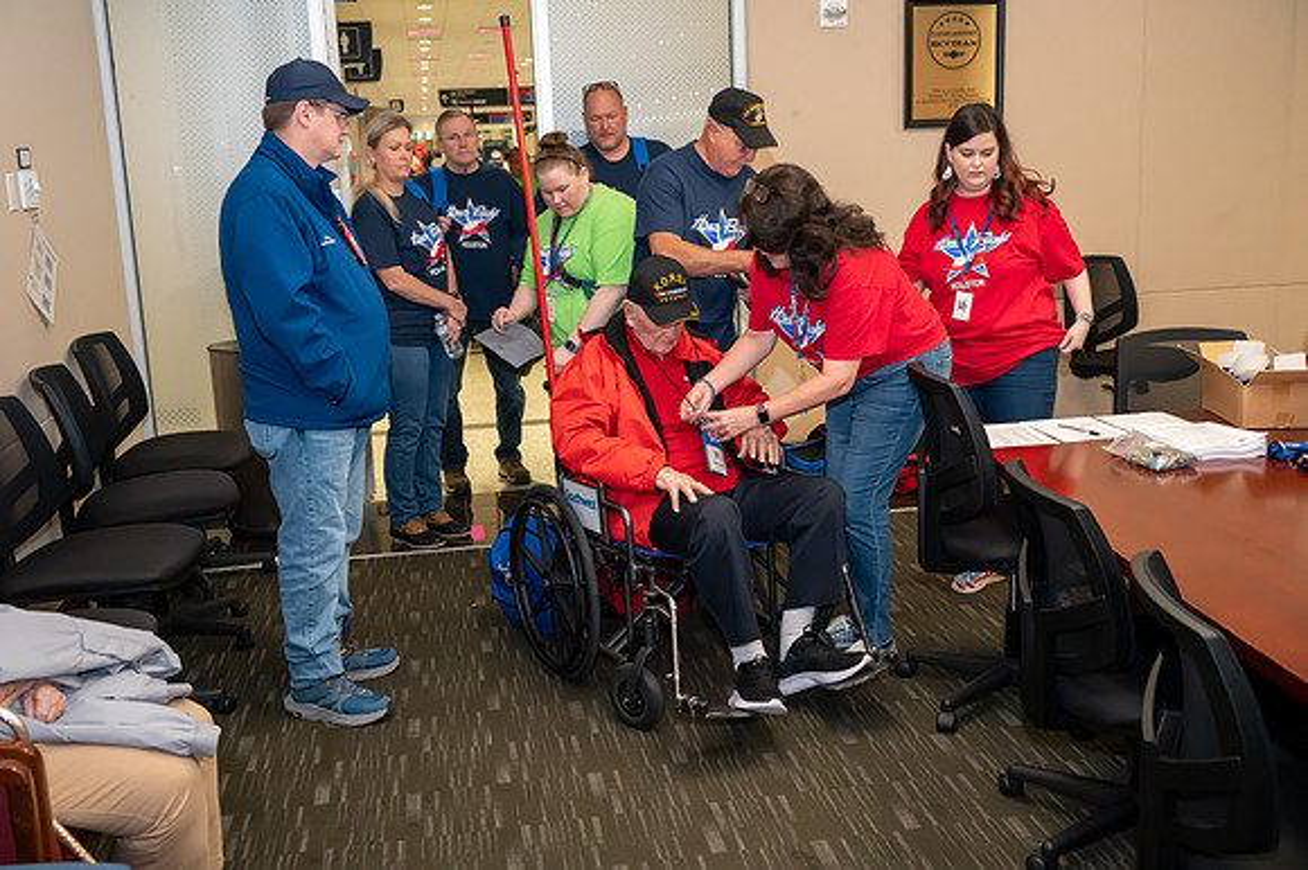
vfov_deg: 36.8
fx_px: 1307
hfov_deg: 53.2
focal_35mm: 36
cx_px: 654
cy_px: 435
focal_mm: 36
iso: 10000
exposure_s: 1/160
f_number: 5
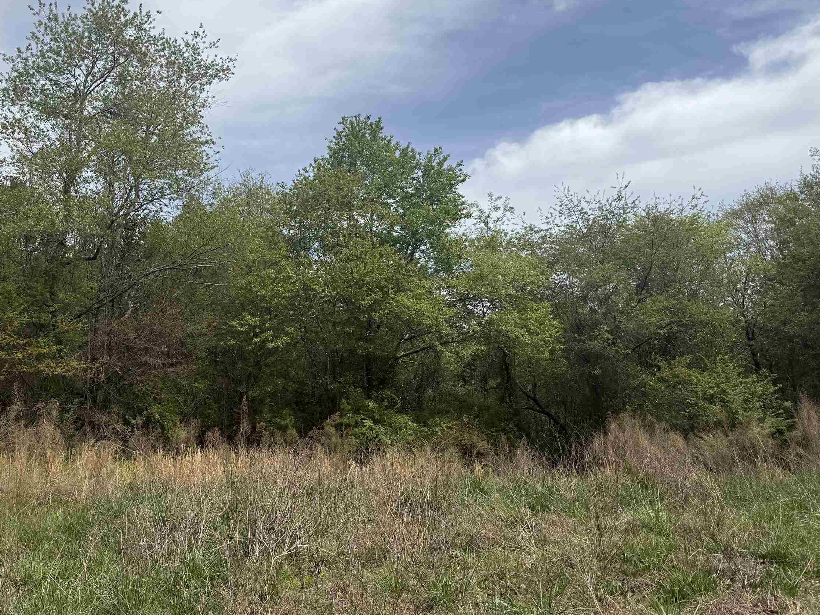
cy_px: 277
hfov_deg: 54.1
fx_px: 782
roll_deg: -1.1
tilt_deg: +10.2
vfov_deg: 42.9
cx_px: 265
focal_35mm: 33
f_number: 1.78
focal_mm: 6.76
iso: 80
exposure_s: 1/5714
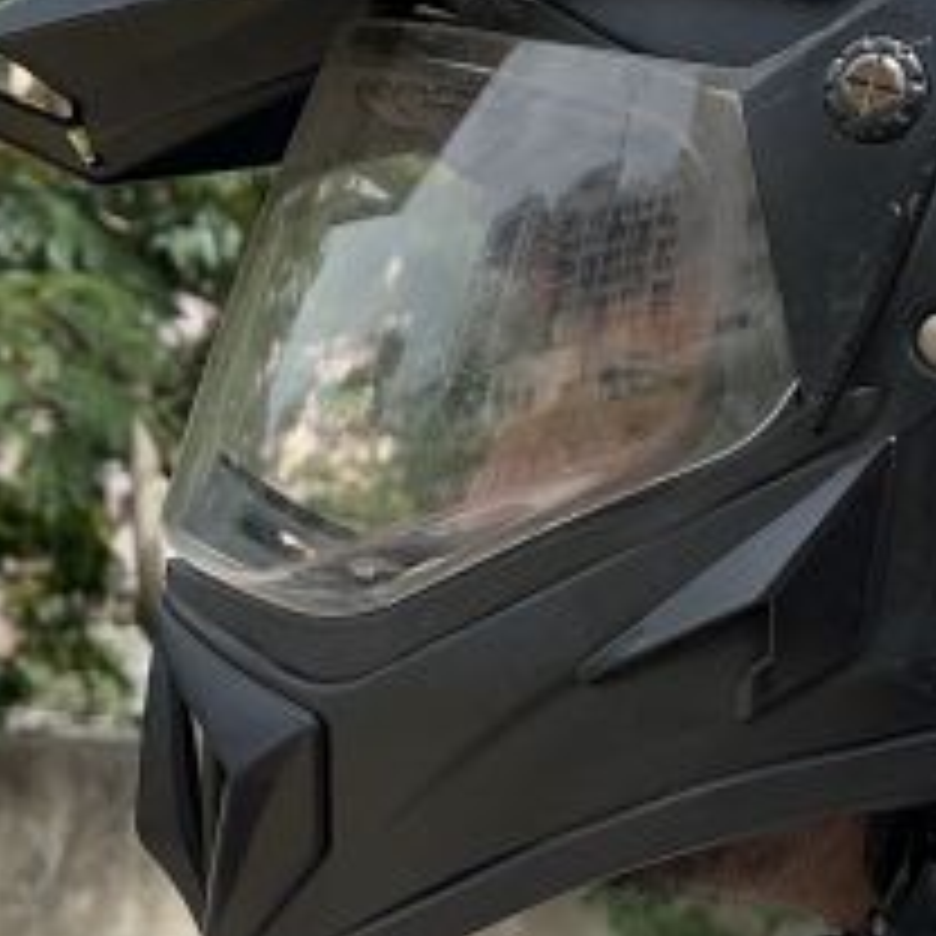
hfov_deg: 19.7
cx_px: 968
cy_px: 688
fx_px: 2600
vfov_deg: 20.3
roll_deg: -1.4
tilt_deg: +0.1
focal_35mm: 85
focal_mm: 5.1
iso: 50
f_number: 1.6
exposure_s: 1/1672
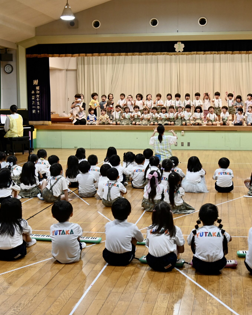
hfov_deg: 29.5
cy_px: 157
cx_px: 163
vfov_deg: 36.7
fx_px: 475
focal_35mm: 51
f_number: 4
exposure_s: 1/125
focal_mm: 24
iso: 560
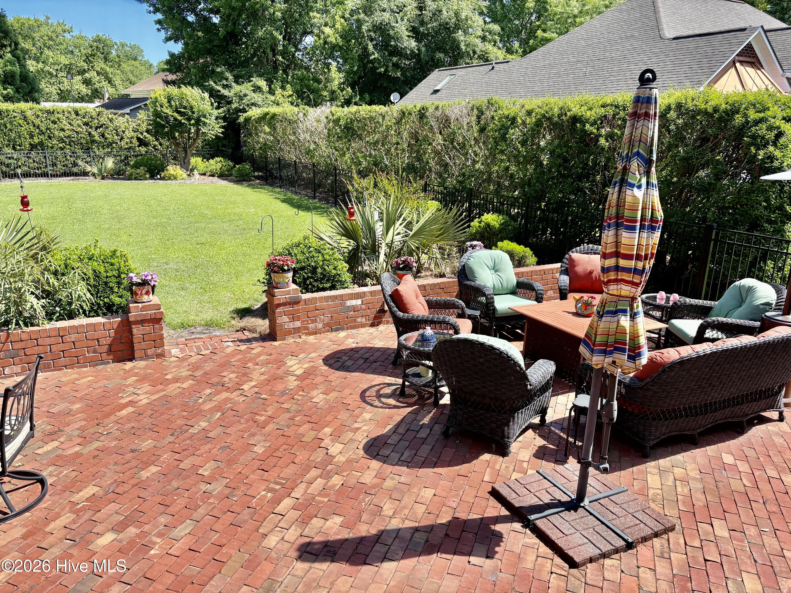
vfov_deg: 53.1
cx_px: 396
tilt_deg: -15.8
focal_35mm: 26
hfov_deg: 67.3
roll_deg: -0.2
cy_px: 296
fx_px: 594
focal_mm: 5.96
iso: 50
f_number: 1.6
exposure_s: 1/1626
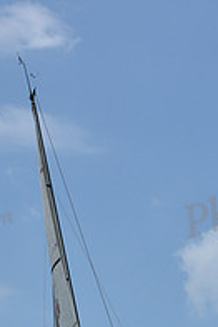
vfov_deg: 9.8
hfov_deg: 6.7
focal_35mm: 206
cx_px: 99
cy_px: 458
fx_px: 1874
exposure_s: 1/1250
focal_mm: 70
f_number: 9
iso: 250
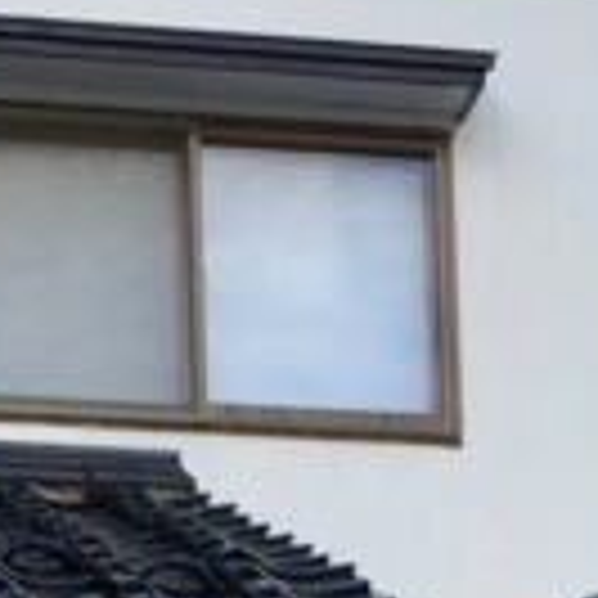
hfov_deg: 8.8
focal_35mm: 198
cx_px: 369
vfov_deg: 8.4
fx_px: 3870
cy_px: 1227
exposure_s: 1/120
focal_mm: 4.15
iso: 32
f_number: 2.2
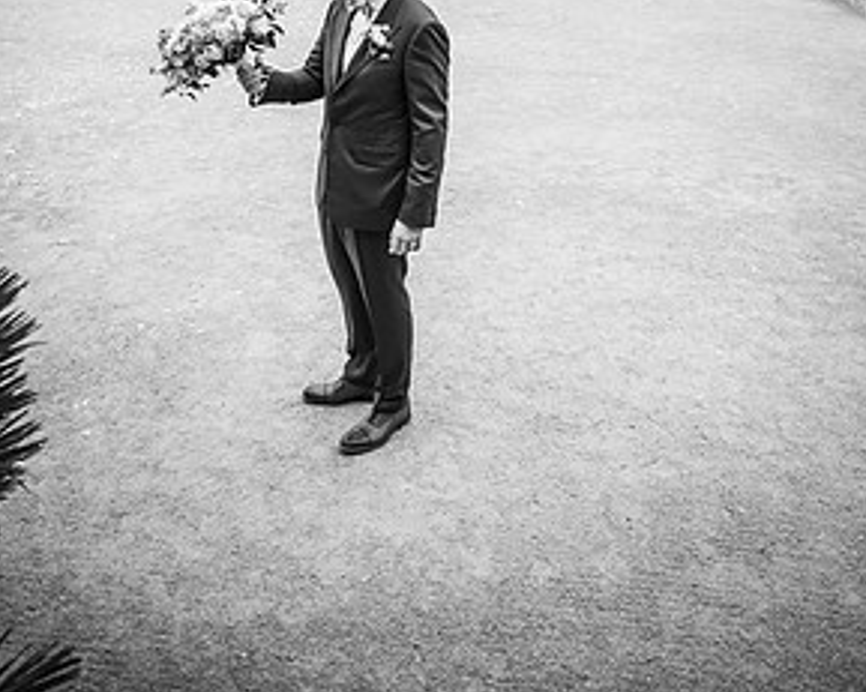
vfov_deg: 38.9
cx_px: 442
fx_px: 897
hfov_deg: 51.5
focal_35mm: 35
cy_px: 57
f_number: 2.8
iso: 100
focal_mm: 24
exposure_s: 1/640
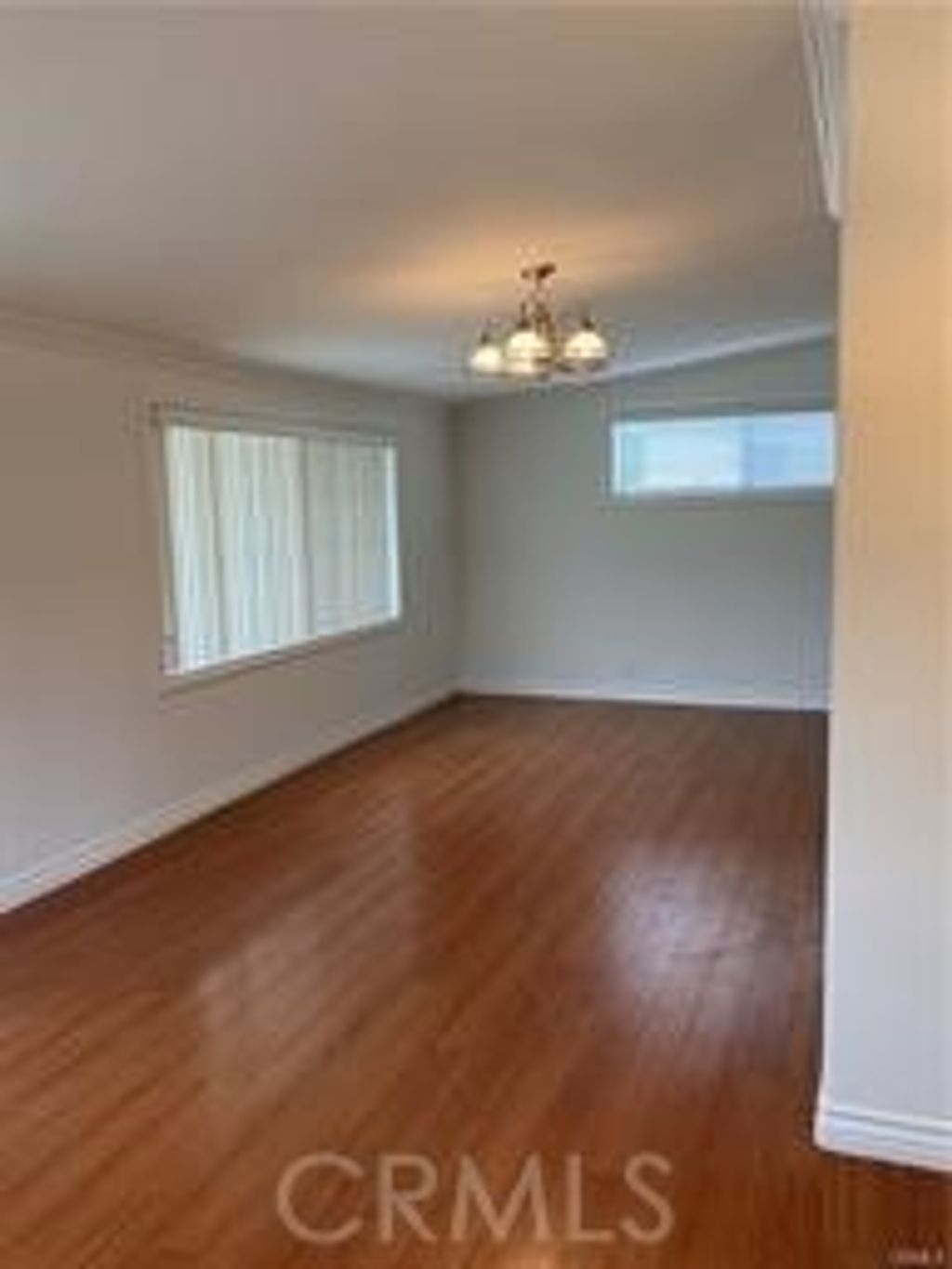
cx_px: 476
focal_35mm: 28
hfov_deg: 49.8
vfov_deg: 63.4
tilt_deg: -3.8
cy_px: 634
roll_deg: +0.3
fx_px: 1027
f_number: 1.8
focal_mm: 3.99
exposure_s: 1/60
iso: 64
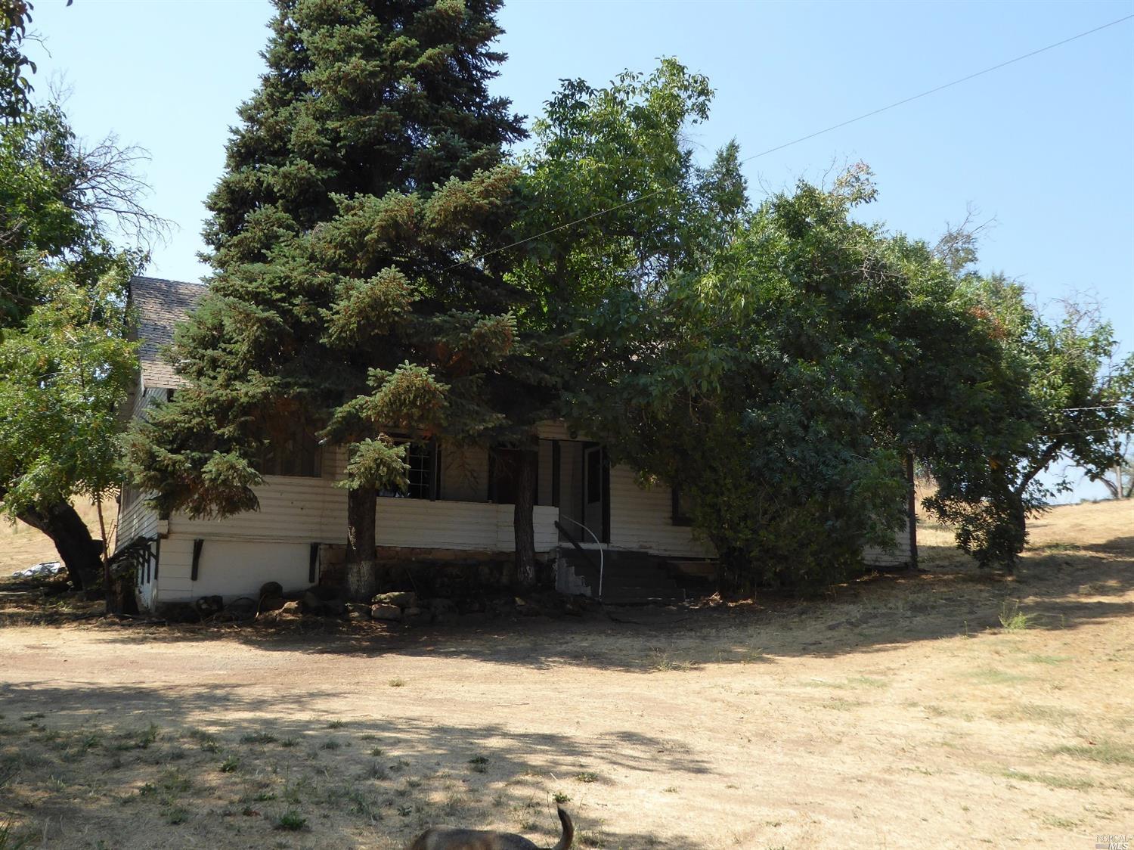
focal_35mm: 36
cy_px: 425
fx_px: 1179
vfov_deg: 39.6
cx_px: 567
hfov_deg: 51.4
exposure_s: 1/500
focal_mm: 6.3
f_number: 3.7
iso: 160
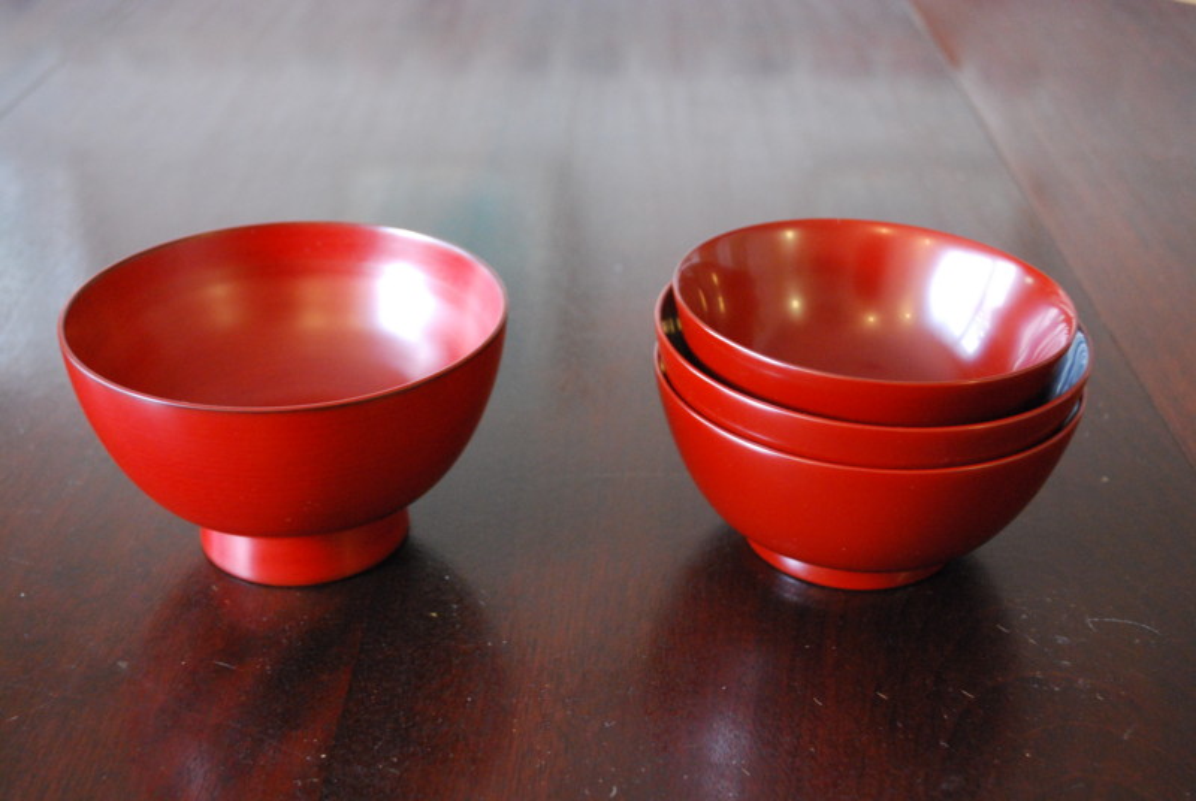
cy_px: 400
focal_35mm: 45
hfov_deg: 43.5
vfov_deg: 30.0
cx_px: 598
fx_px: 1497
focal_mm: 30
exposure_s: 1/8
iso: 1600
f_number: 4.8
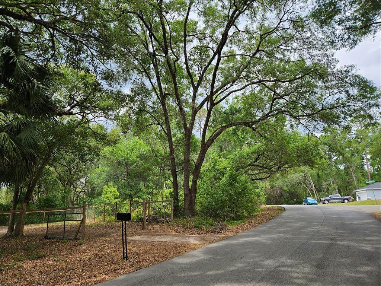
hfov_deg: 73.9
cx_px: 190
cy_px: 143
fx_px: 253
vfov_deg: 58.9
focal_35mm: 23
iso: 25
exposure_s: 1/662
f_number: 1.8
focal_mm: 5.4
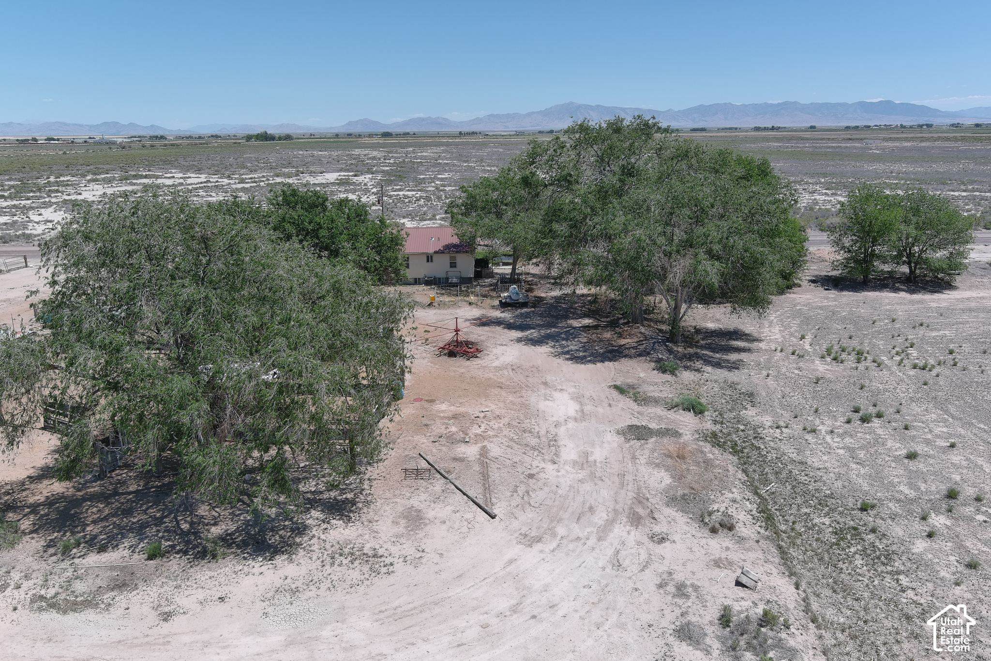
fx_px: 798
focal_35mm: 29
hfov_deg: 63.7
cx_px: 496
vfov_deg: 45.0
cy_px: 330
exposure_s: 1/1250
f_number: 2.8
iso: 100
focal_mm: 10.13
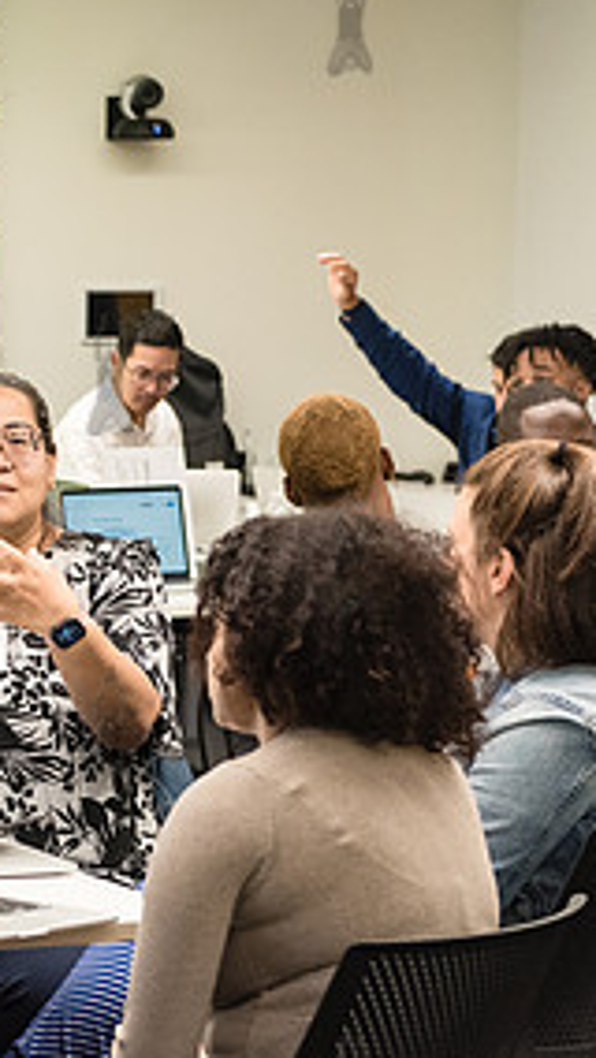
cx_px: -372
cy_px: 549
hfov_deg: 8.4
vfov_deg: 15.2
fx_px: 3957
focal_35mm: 141
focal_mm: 66
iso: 2500
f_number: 4.5
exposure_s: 1/250
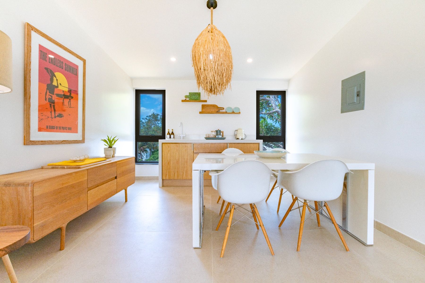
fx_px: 189
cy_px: 142
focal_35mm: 16
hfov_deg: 96.7
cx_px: 212
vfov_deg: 73.8
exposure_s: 1/40
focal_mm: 16
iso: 50
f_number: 13
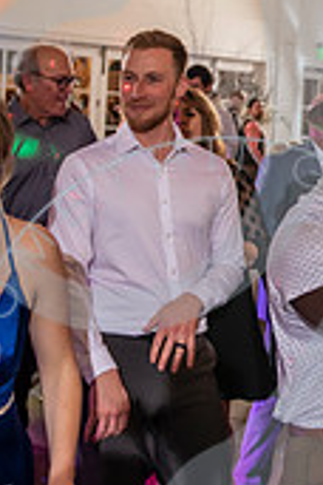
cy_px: 184
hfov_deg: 20.6
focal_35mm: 63
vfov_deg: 31.8
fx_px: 848
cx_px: 351
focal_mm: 24
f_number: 2.8
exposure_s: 1/125
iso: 1600
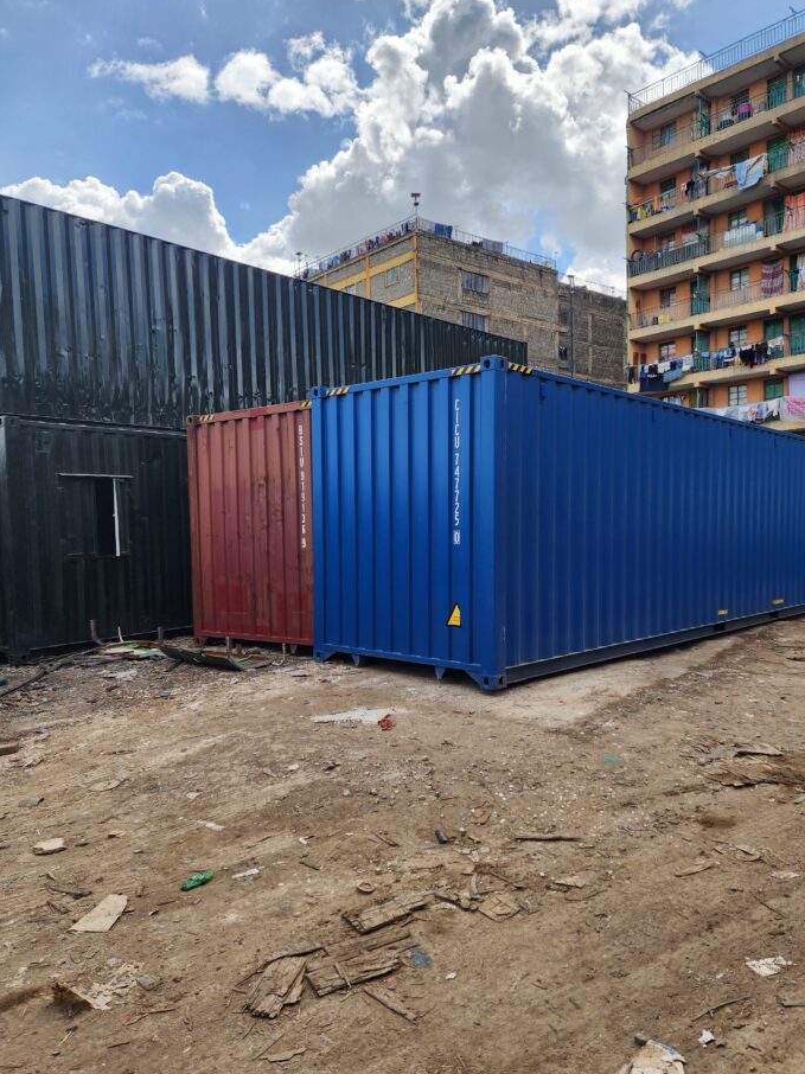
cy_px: 571
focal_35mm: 26
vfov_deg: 67.3
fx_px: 807
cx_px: 434
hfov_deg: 53.0
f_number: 1.8
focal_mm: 6.4
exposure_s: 1/699
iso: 12
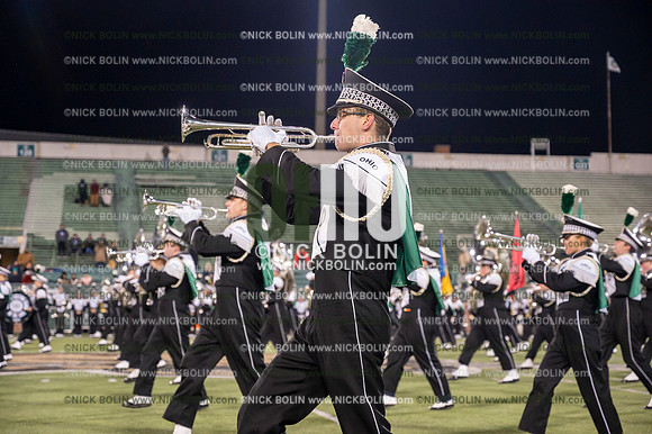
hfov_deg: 28.9
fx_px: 1267
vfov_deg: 19.4
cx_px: 326
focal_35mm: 70
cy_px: 217
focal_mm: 70
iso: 5000
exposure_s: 1/640
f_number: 4.5
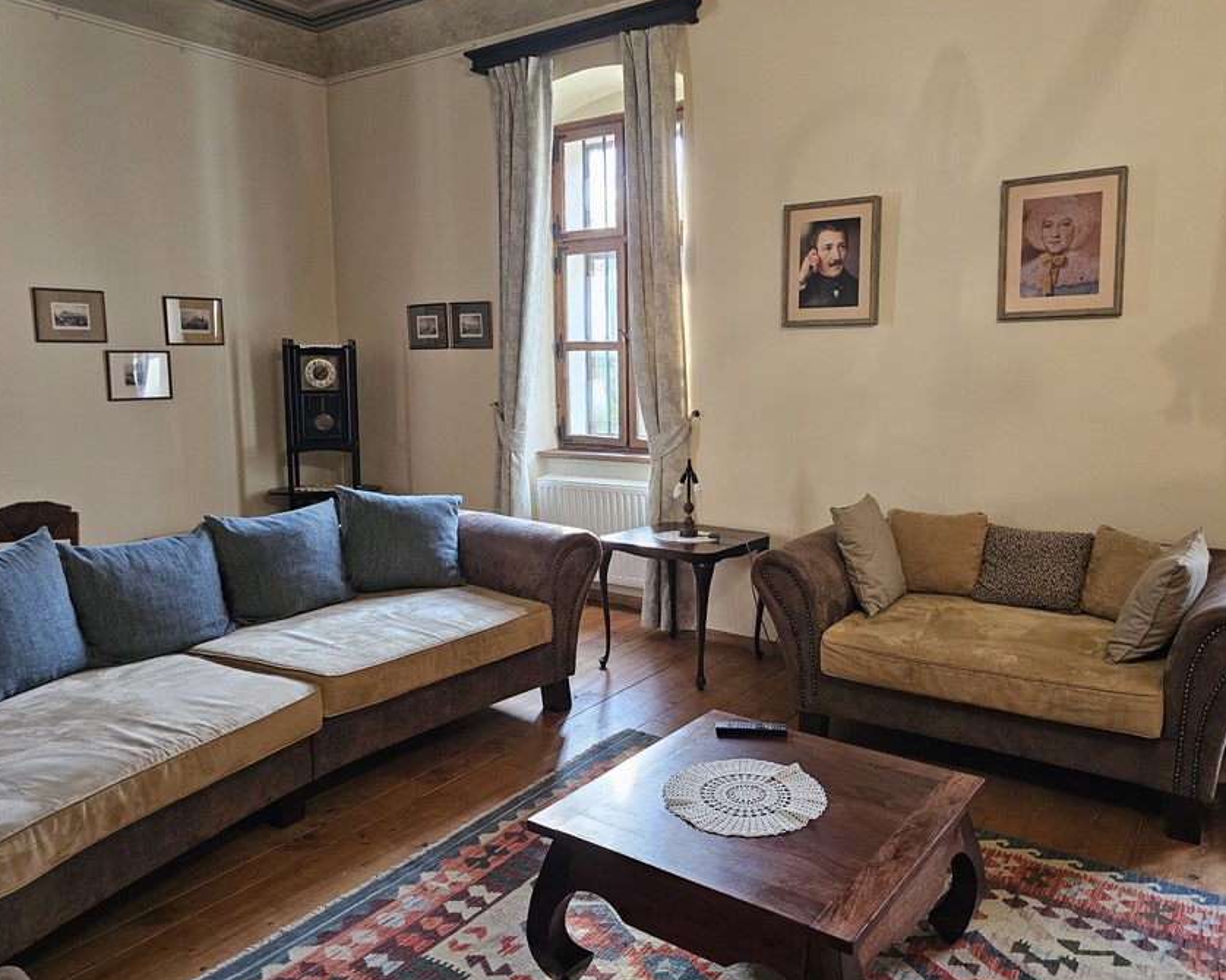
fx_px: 907
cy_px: 477
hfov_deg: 68.0
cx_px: 672
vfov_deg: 56.8
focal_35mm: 25
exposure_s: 1/100
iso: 640
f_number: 1.7
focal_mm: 6.3
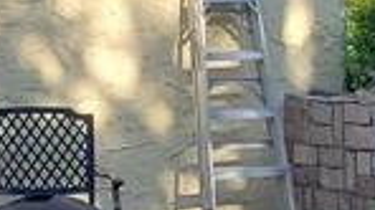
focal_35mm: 196
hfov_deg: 11.0
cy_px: 116
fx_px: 1948
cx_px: 142
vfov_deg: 6.2
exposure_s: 1/608
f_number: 2.4
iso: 50
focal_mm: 4.3
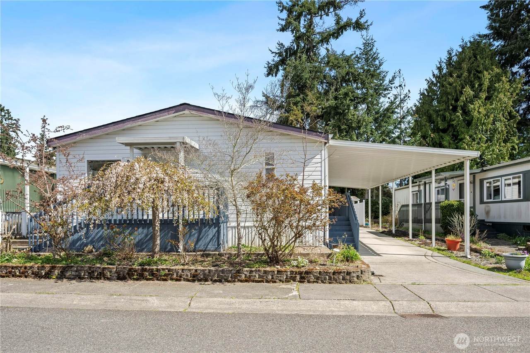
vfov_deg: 58.3
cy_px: 176
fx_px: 316
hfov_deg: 79.9
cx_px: 265
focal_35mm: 22
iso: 200
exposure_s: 1/200
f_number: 8
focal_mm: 21.5
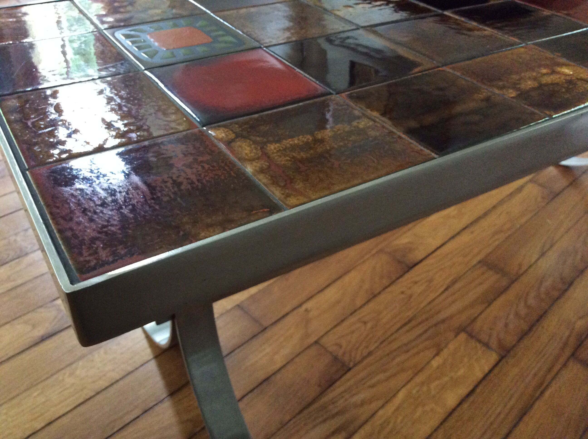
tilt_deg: -38.6
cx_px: 294
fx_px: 543
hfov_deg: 56.9
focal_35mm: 32
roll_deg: -1.2
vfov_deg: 44.1
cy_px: 220
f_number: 2.4
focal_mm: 3.3
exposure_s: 1/25
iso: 320
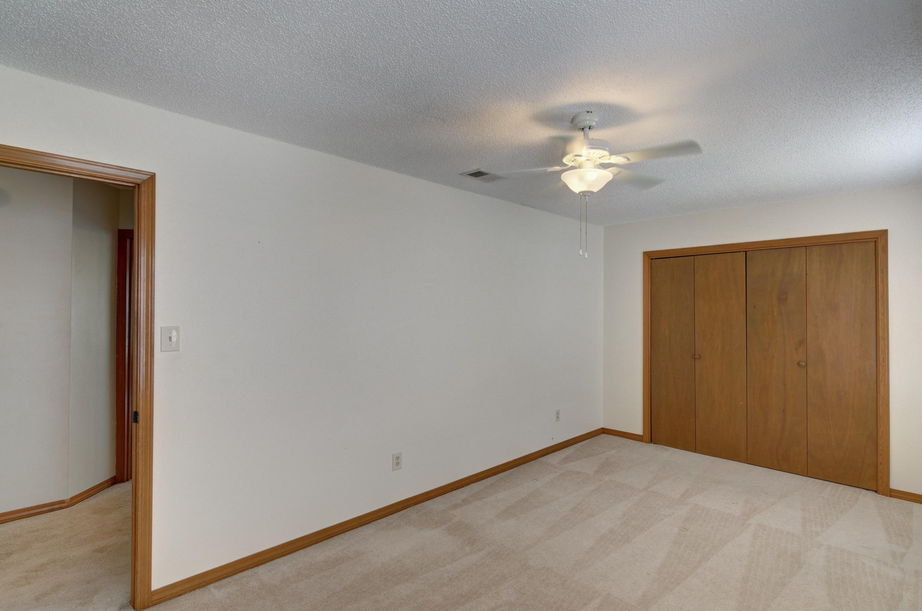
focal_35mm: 16
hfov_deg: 95.1
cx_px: 461
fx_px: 422
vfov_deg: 71.8
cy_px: 306
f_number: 9
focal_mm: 11
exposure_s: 1/60
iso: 400
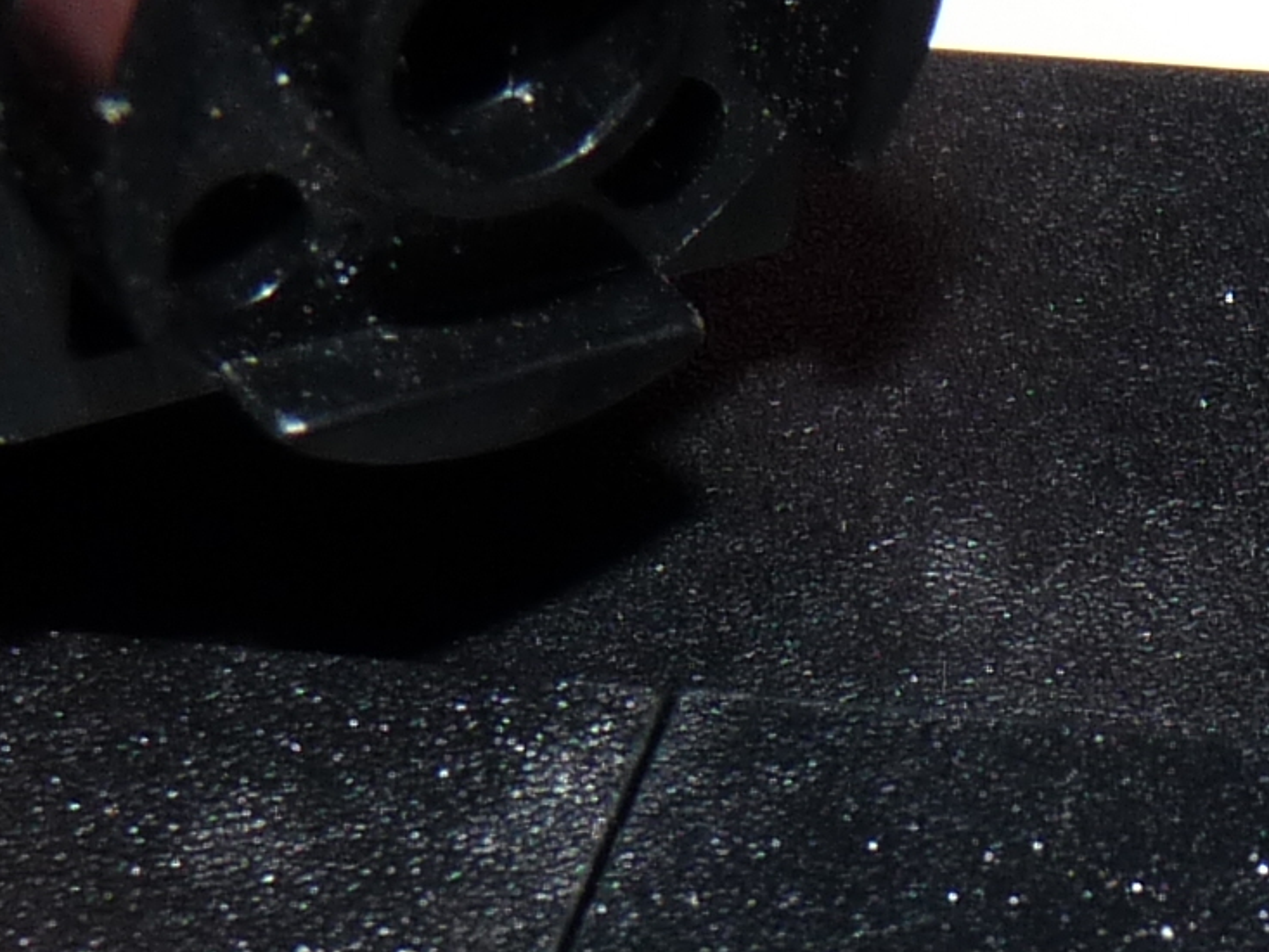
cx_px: 1411
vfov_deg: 7.8
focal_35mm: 189
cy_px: 1175
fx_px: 6930
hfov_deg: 10.3
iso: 100
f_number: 4
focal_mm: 6.8
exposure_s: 1/125
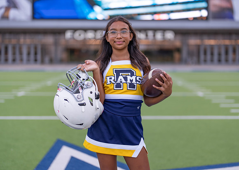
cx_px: 132
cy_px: 90
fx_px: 381
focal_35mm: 56
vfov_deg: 25.3
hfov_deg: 34.8
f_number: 1.2
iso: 100
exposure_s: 1/320
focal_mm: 50
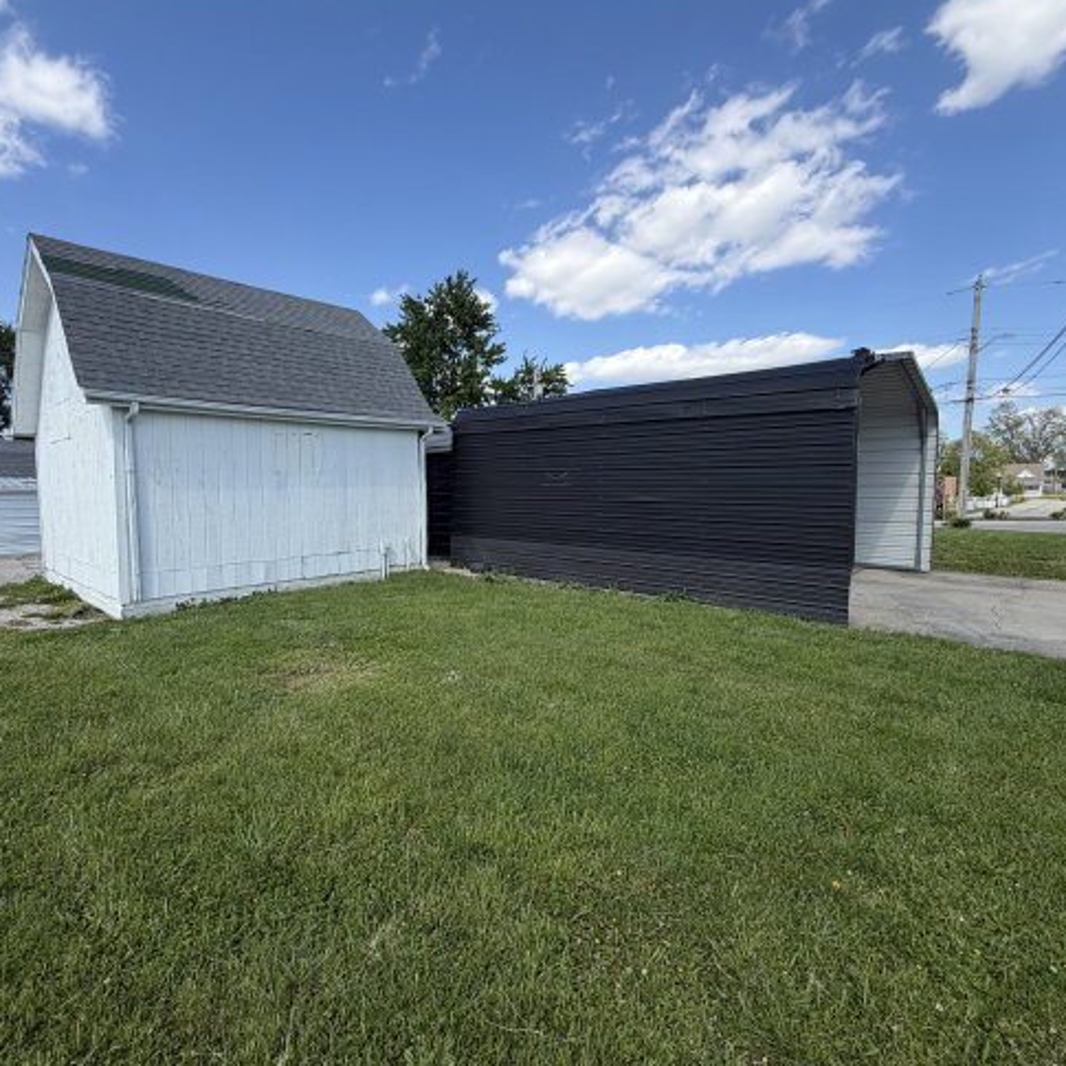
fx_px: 592
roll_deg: -0.5
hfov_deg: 83.7
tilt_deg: -2.4
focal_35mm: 17
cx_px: 474
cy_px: 525
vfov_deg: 84.0
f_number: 2.2
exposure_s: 1/770
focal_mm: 2.22
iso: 32
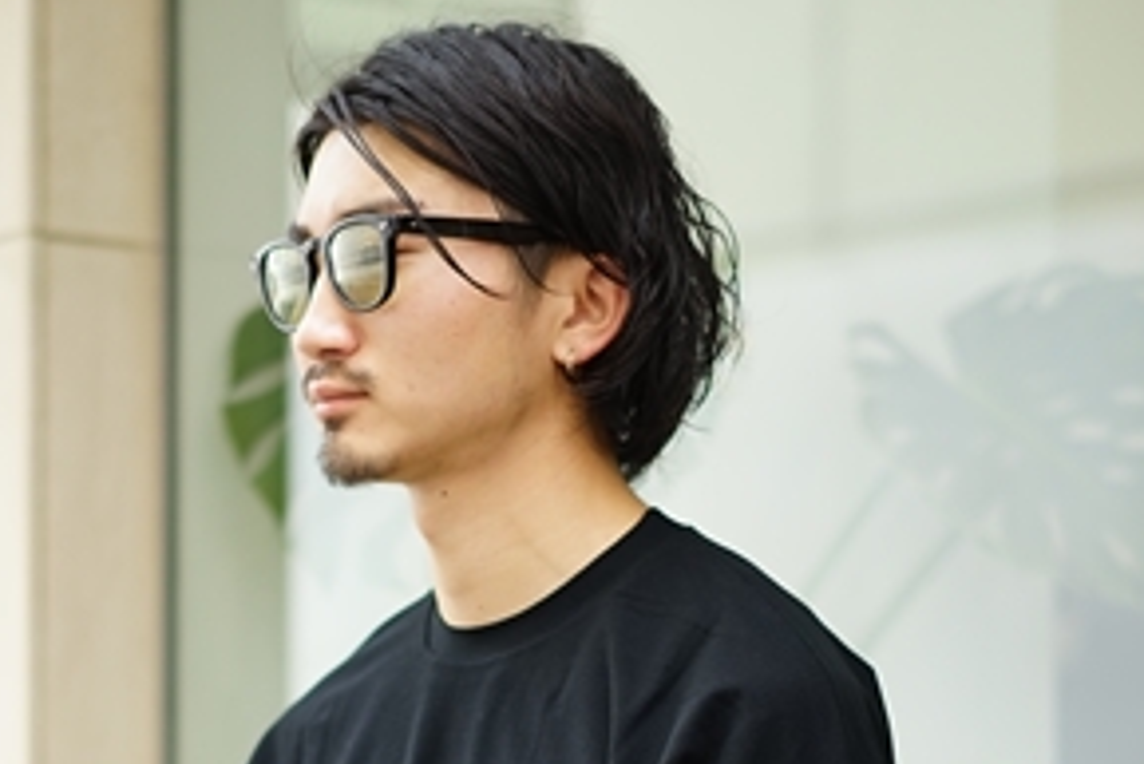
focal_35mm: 152
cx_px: 562
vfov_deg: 9.0
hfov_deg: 13.5
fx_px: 4832
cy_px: 857
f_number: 1.8
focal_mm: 55
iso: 100
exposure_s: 1/320
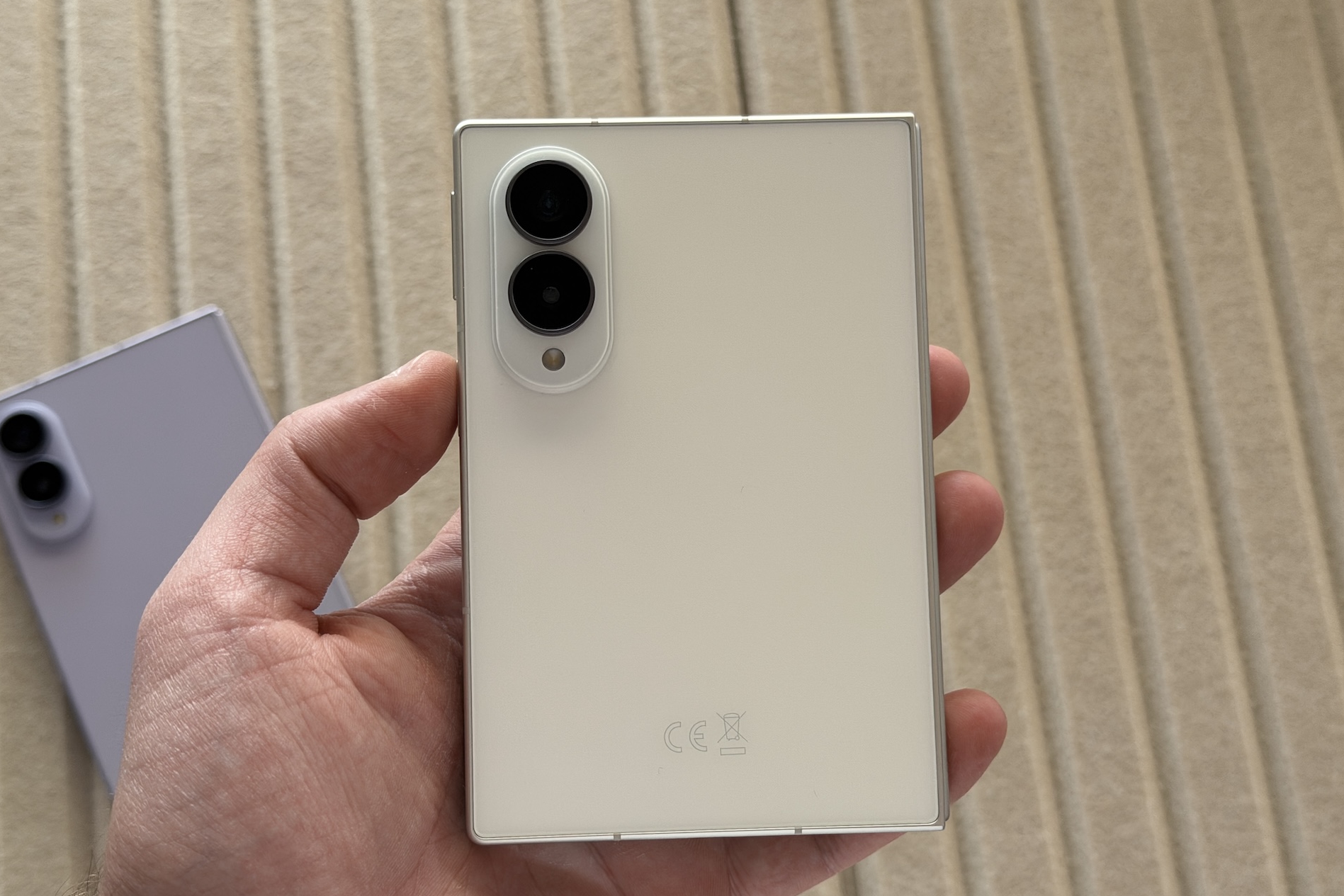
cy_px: 476
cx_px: 672
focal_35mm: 50
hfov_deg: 39.6
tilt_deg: -74.0
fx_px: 1867
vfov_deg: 27.0
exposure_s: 1/107
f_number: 1.78
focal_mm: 6.76
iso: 100
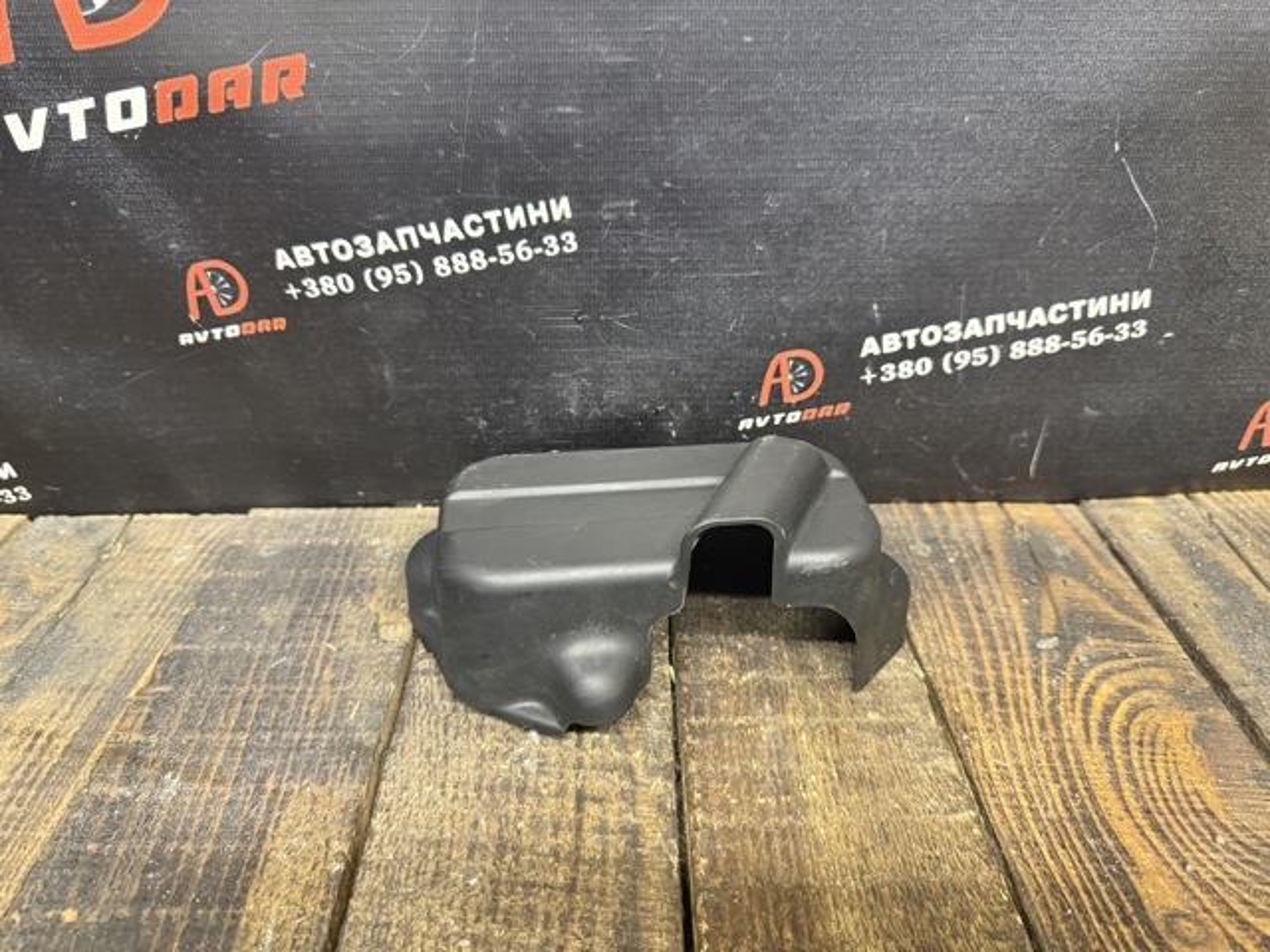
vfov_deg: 56.8
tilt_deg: -30.5
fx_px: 881
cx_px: 635
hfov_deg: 71.6
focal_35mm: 24
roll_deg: +0.5
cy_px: 476
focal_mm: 6.76
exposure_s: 1/50
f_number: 1.78
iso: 500
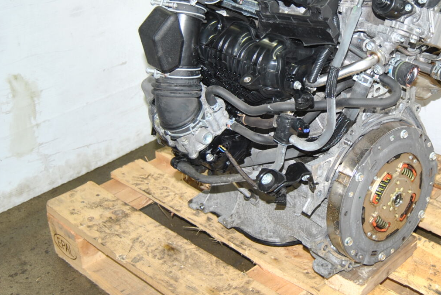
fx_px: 699
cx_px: 324
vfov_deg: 23.6
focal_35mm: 57
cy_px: 80
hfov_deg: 34.4
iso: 100
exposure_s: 1/60
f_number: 3.8
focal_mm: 24
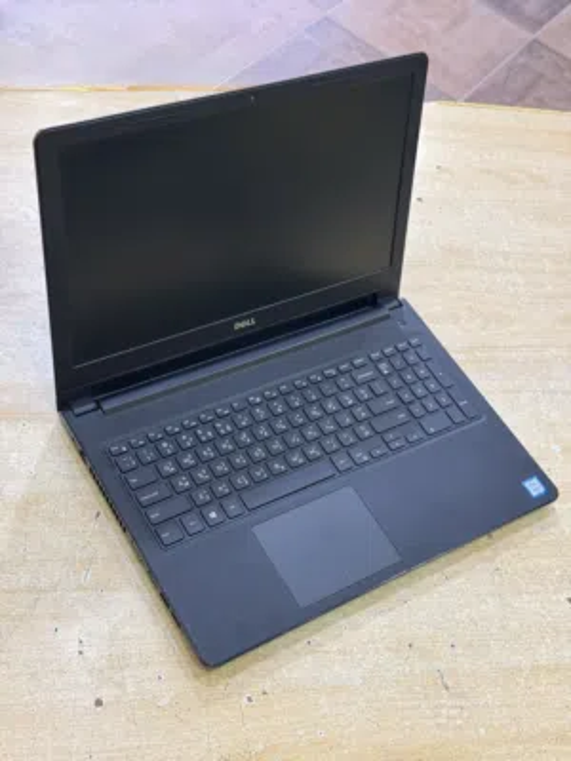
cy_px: 380
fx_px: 1056
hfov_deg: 30.3
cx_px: 286
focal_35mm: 48
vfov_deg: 39.7
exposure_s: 1/60
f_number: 1.78
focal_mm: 6.76
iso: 250
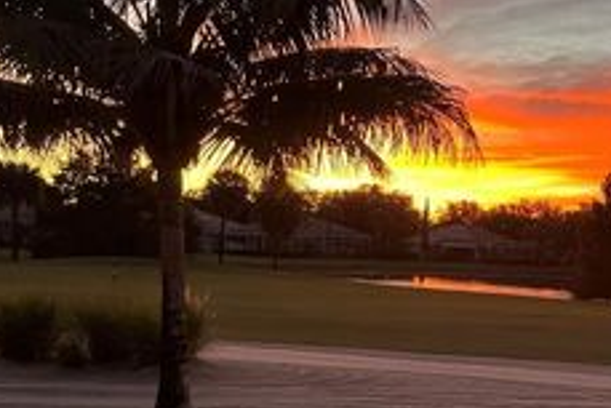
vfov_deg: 23.0
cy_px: 199
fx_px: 1002
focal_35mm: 59
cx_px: 608
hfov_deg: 31.4
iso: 125
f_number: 1.6
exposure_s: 1/115
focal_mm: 5.1
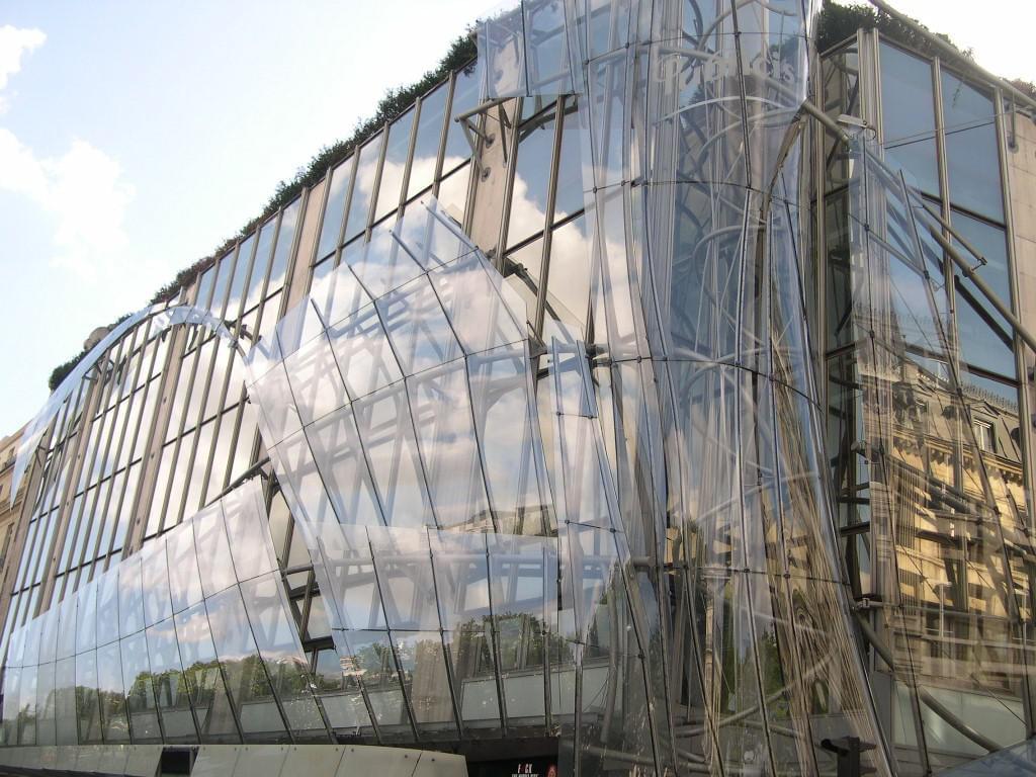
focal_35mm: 38
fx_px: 1137
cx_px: 518
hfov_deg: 49.0
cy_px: 388
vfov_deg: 37.7
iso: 100
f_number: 2.8
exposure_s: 1/570
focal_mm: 8
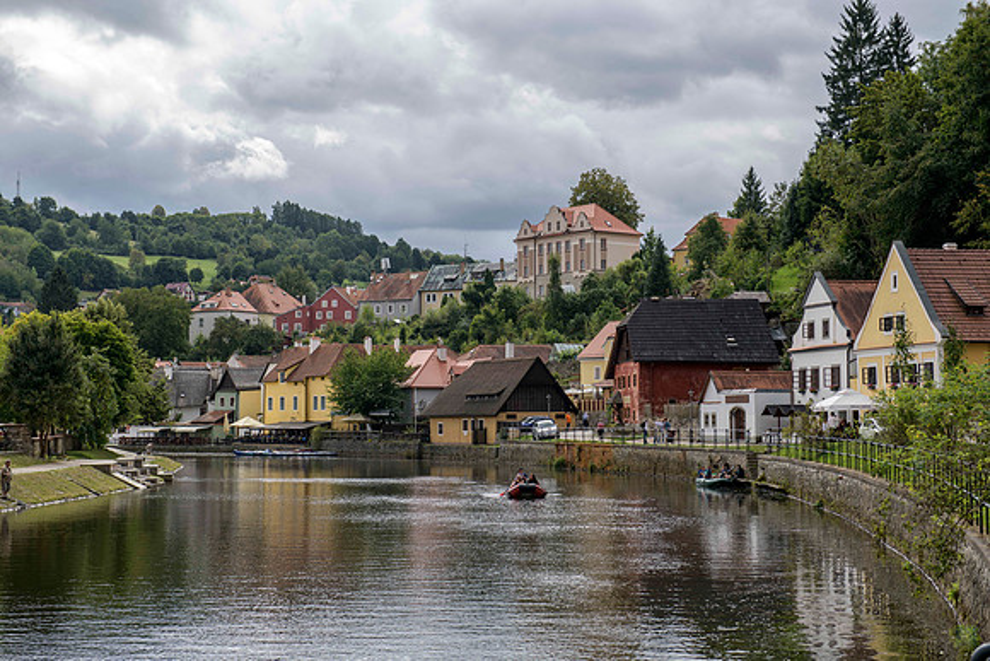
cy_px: 330
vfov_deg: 21.9
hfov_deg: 32.4
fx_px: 1705
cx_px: 495
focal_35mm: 62
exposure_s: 1/160
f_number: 7.1
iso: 64
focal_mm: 62
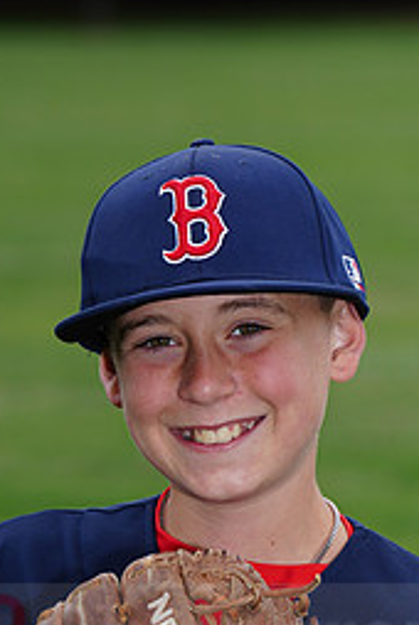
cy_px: 618
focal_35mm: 456
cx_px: 226
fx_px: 7939
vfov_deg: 4.5
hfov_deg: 3.0
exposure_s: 1/200
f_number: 8
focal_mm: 200
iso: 200
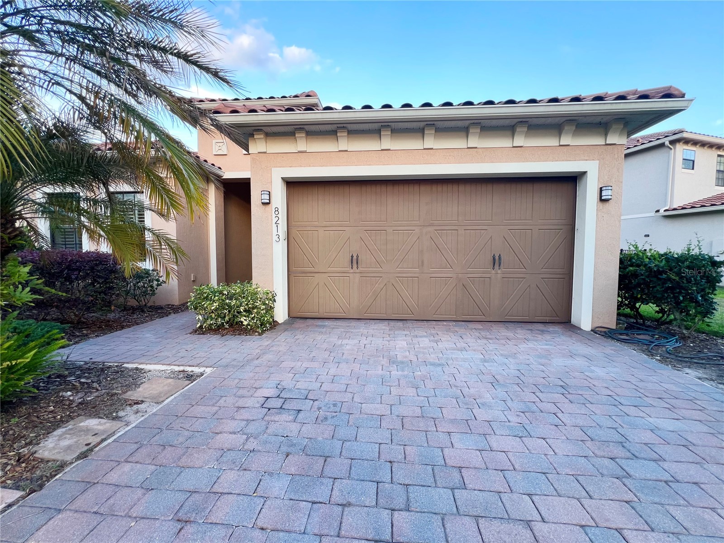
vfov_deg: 89.9
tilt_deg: -3.4
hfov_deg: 106.2
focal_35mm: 13
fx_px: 272
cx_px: 362
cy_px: 272
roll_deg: -0.7
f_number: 1.8
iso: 64
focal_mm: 1.57
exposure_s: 1/99
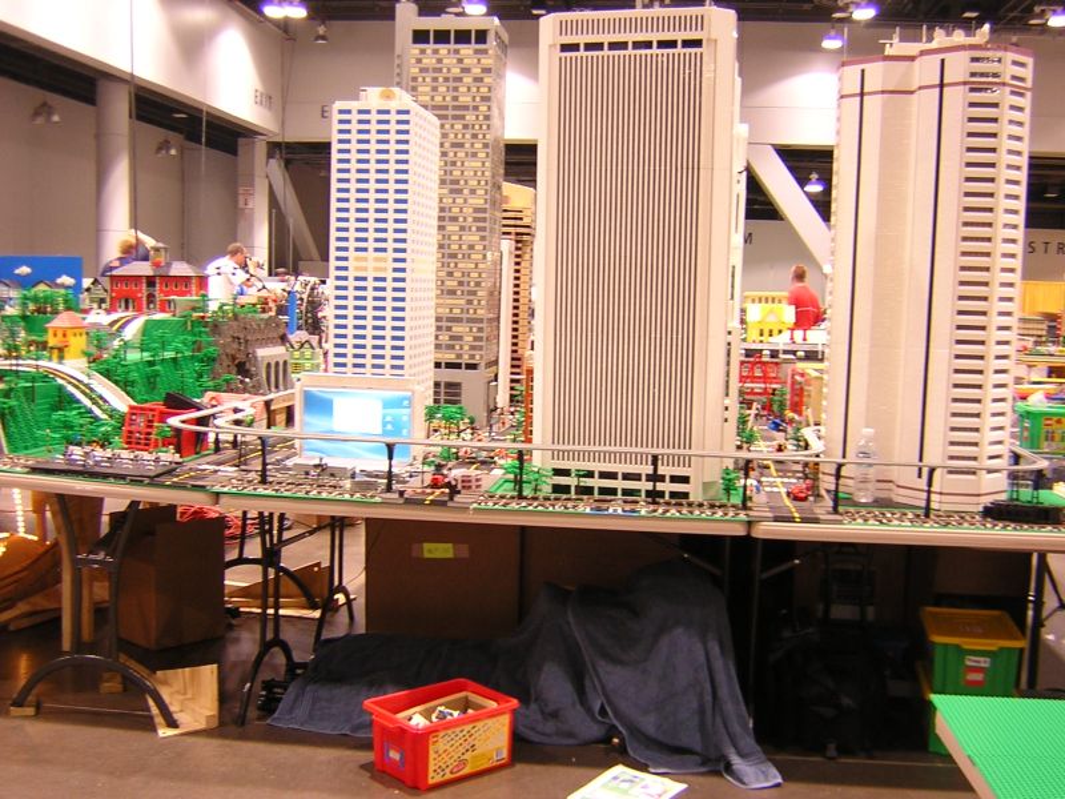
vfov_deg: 39.7
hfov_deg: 51.4
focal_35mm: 36
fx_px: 1108
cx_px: 532
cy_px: 400
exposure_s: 1/3.6
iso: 156
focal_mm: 4.7
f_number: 2.6
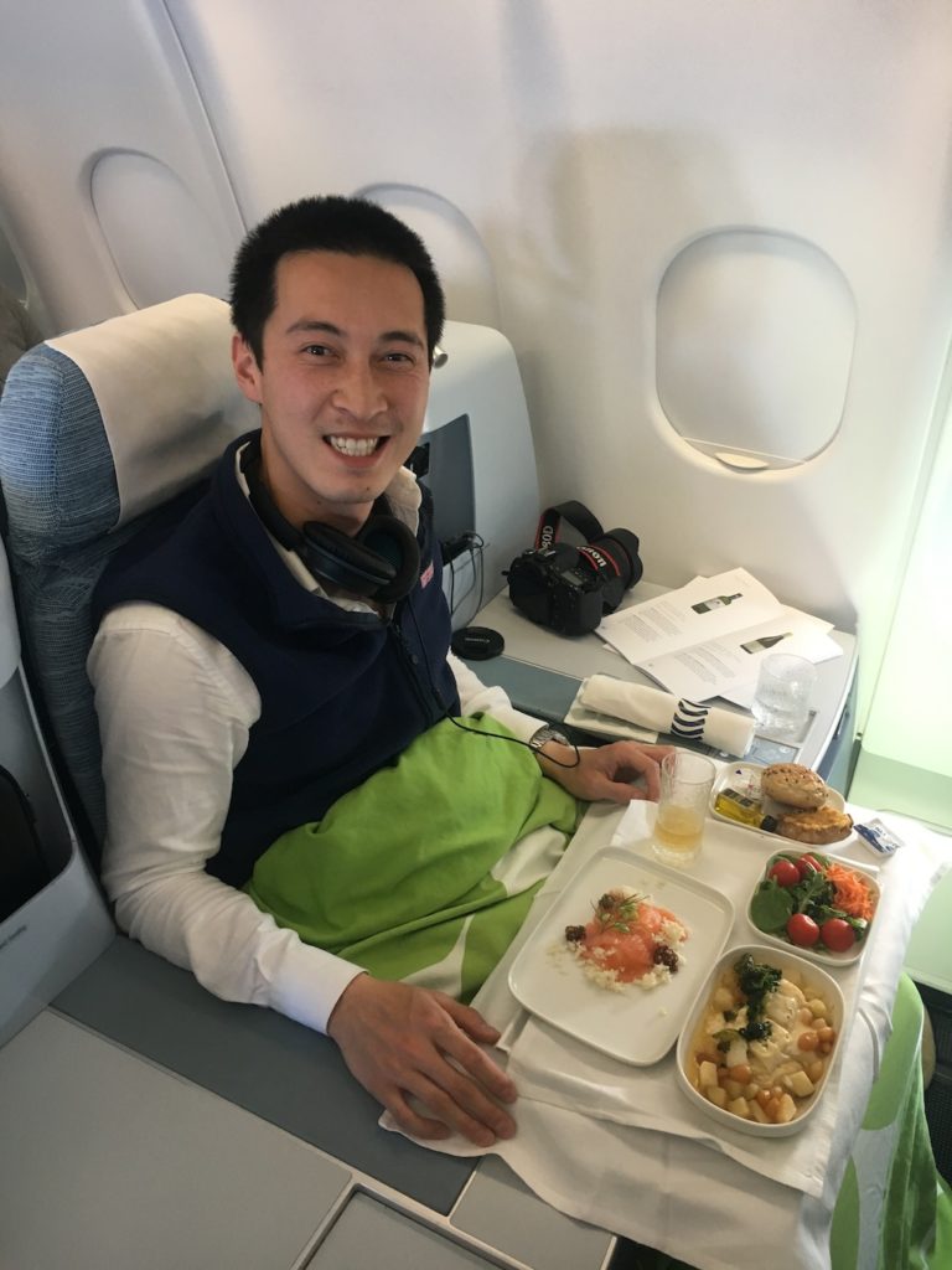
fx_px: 1063
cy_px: 635
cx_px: 476
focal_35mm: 29
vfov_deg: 61.7
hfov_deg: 48.2
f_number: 2.2
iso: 125
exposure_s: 1/33
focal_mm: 4.15
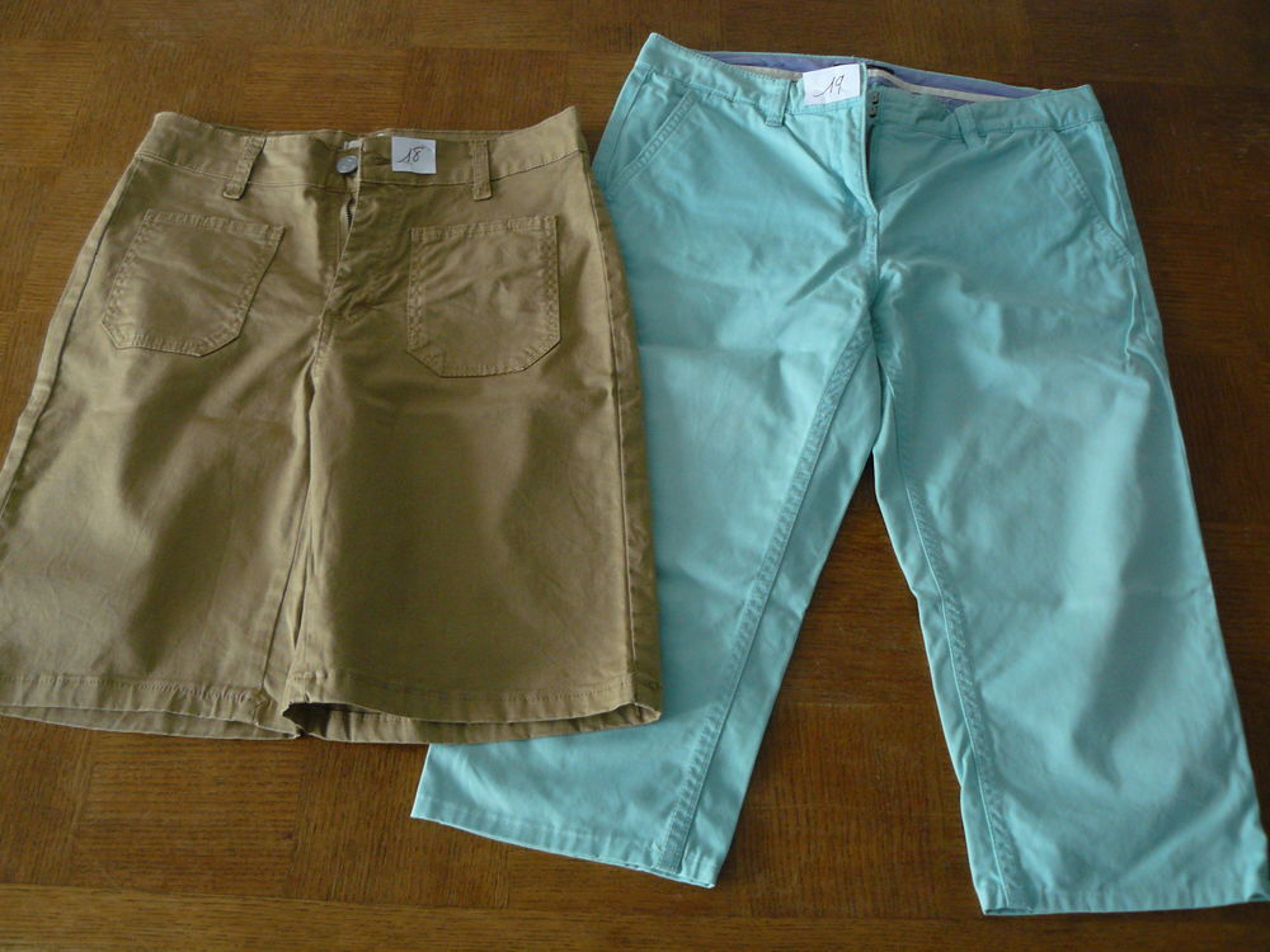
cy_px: 476
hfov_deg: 51.4
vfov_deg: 39.7
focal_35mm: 36
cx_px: 635
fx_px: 1321
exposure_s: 1/25
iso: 200
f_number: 2.8
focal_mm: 6
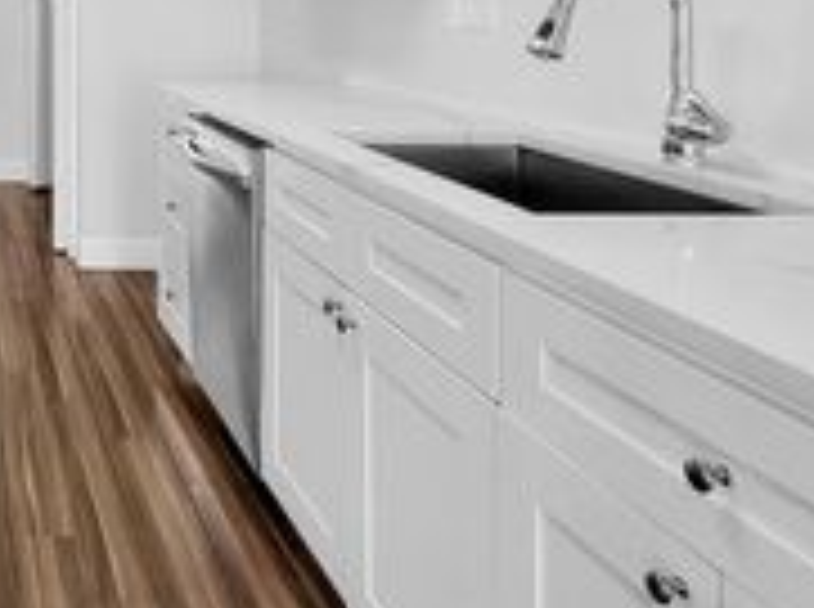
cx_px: -90
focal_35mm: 36
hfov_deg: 40.9
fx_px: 845
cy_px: -43
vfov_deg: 34.7
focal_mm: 2.2
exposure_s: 1/60
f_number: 2.2
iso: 125
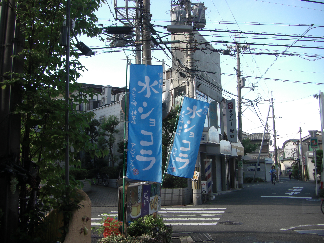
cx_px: 162
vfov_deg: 37.7
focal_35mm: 38
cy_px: 122
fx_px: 356
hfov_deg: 49.0
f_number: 3.4
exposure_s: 1/200
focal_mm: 6.3
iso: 64
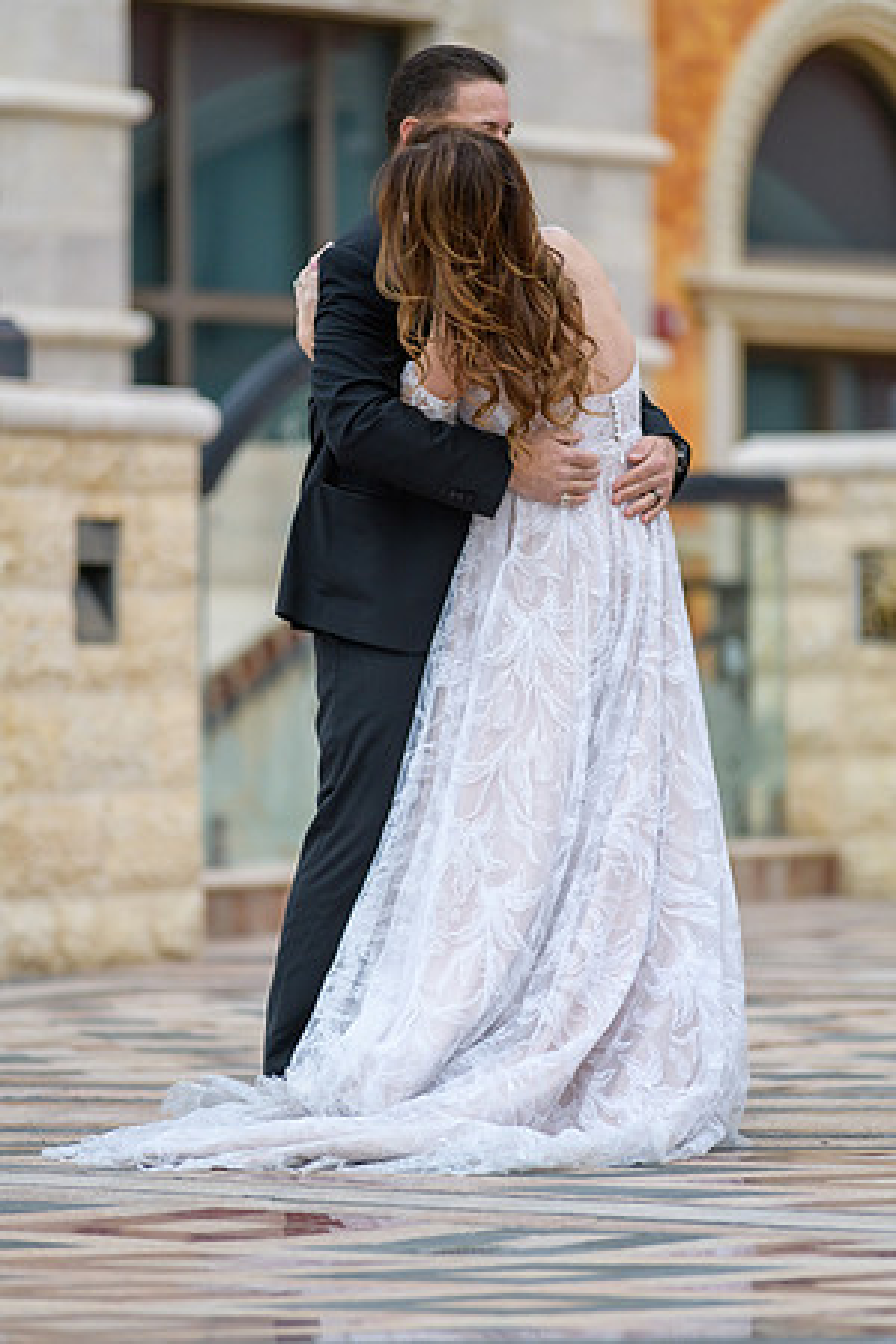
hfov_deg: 6.9
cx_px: 448
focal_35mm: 200
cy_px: 672
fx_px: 7466
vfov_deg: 10.3
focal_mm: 200
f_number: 2.8
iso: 400
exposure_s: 1/3200
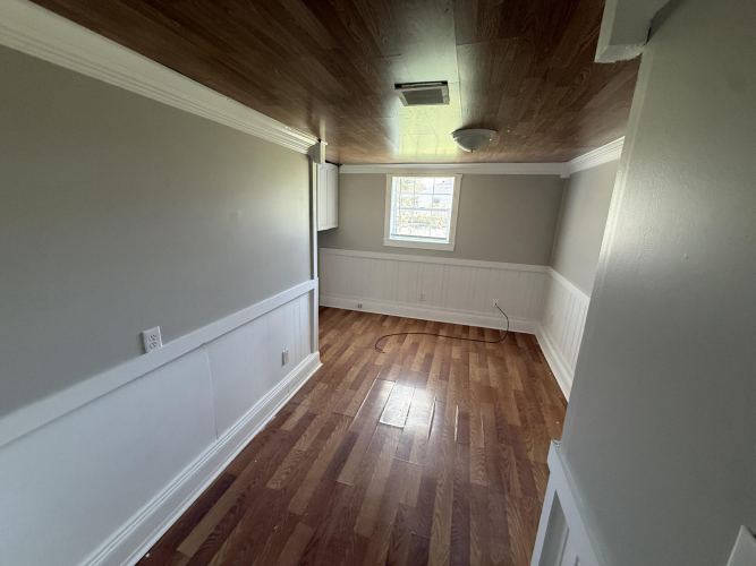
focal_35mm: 14
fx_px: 306
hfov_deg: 102.1
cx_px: 378
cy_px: 283
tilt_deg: -12.6
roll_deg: -1.4
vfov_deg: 85.7
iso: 400
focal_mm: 2.22
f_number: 2.2
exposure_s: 1/71
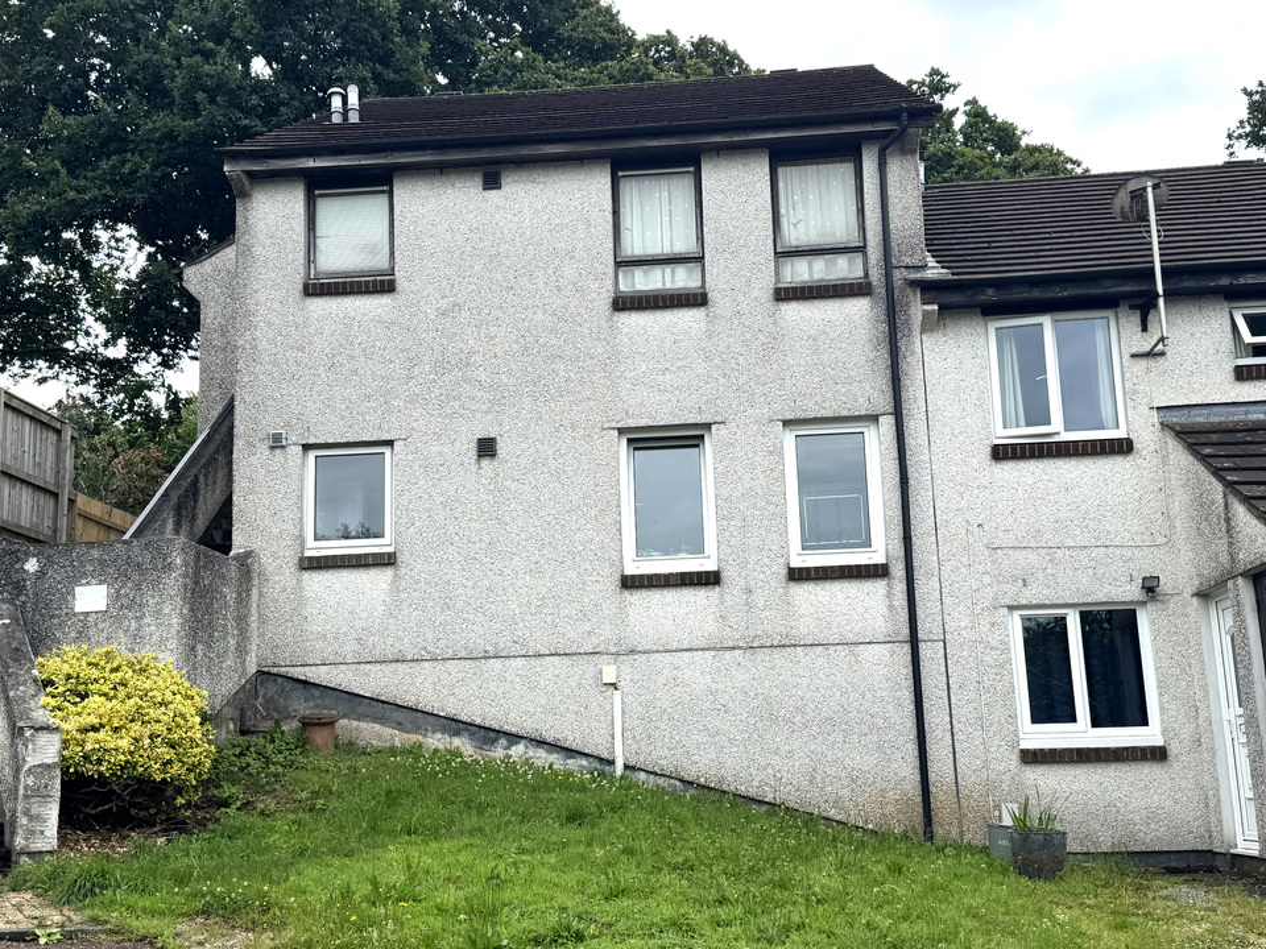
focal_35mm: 42
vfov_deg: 34.3
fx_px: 1536
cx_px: 633
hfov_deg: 44.8
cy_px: 474
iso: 80
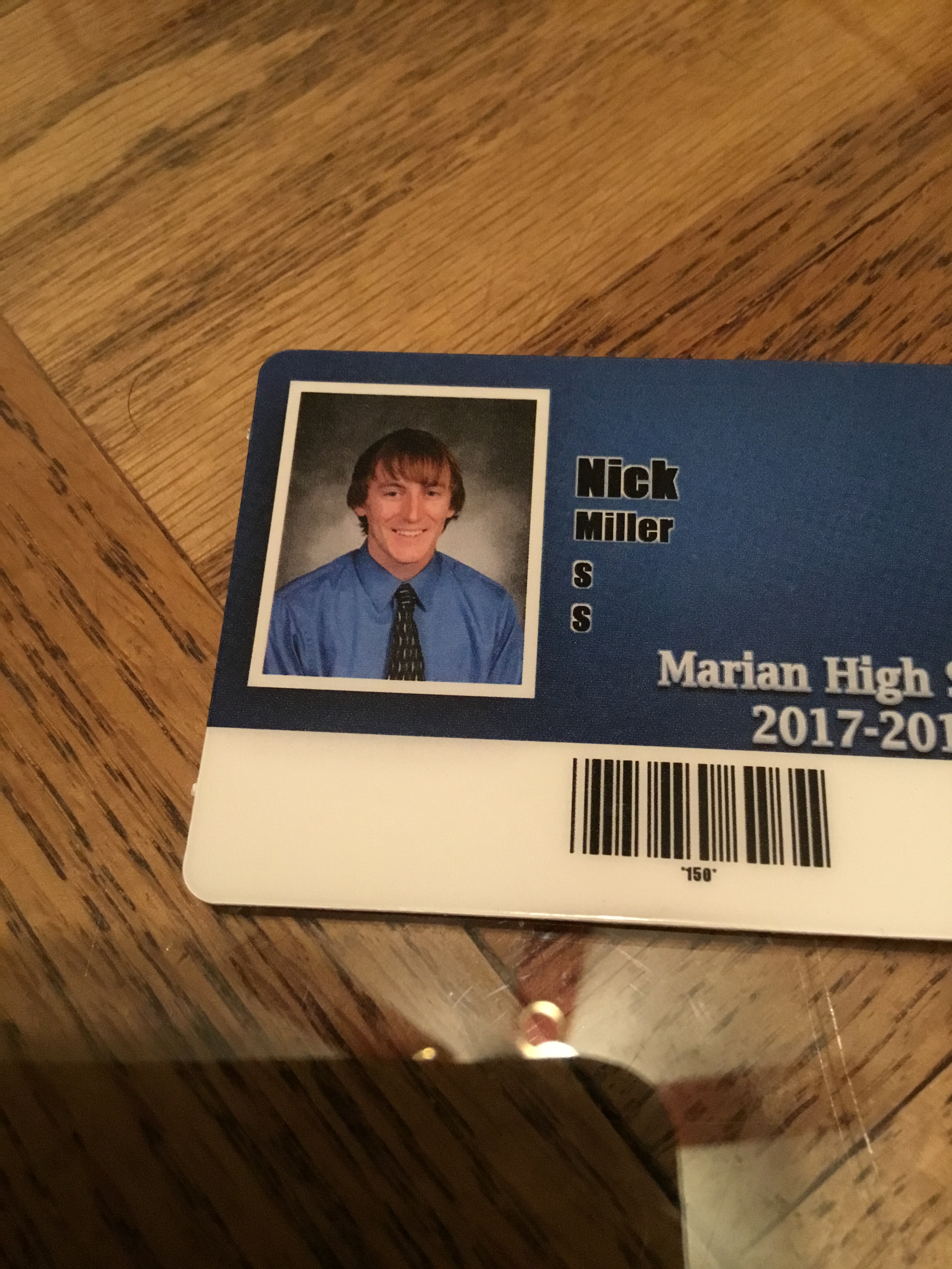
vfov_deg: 58.4
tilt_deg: -65.7
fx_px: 1137
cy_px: 634
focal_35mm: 31
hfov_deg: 45.4
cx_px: 476
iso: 200
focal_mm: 3.3
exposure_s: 1/15
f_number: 2.4
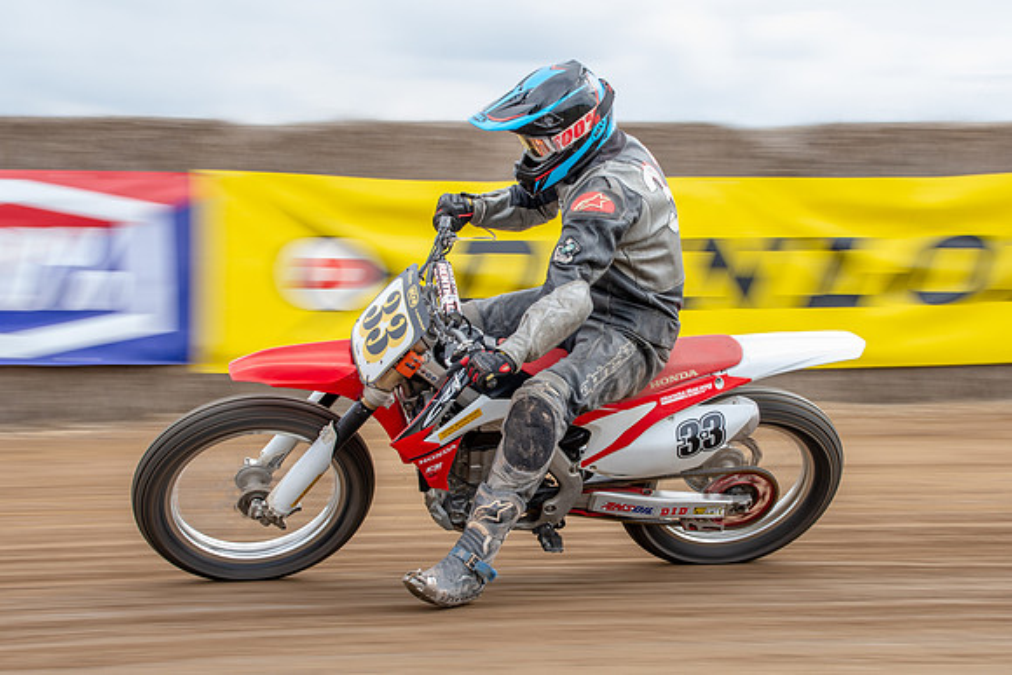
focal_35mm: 114
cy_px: 345
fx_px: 3199
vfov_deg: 12.0
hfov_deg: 18.0
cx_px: 581
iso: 200
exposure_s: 1/100
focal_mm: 60
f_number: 9
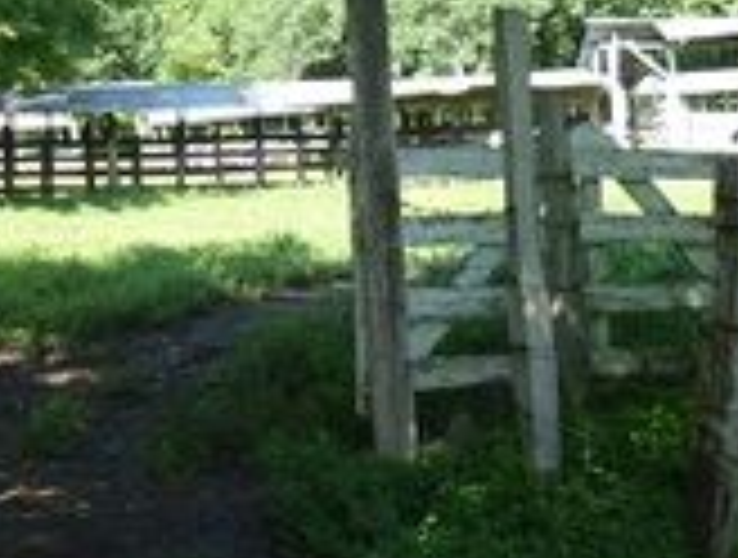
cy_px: 70
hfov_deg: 28.3
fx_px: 1411
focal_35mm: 66
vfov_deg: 21.9
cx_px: 86
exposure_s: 1/160
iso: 80
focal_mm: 5.5
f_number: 2.8
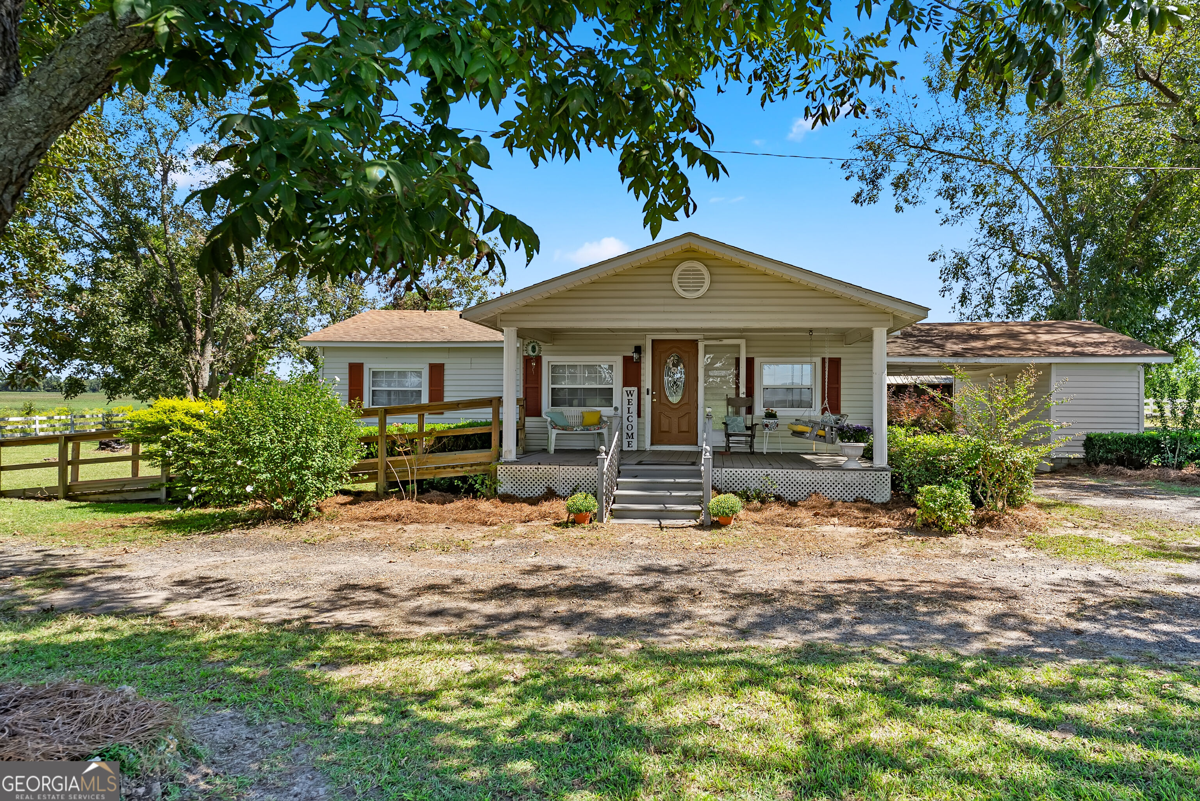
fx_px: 700
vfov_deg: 59.6
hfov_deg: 81.2
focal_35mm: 21
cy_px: 400
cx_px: 600
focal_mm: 21
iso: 100
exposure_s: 1/30
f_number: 5.6
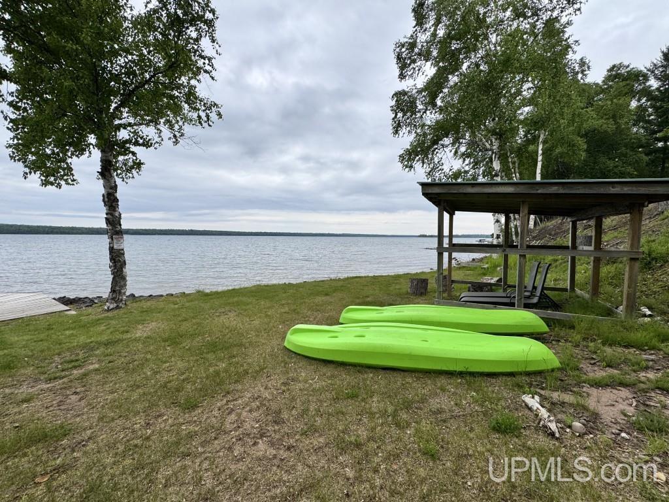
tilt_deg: -3.1
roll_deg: -0.5
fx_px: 271
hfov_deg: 102.1
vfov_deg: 85.7
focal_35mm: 14
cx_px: 334
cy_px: 251
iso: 40
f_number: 2.2
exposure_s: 1/384
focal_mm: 2.22
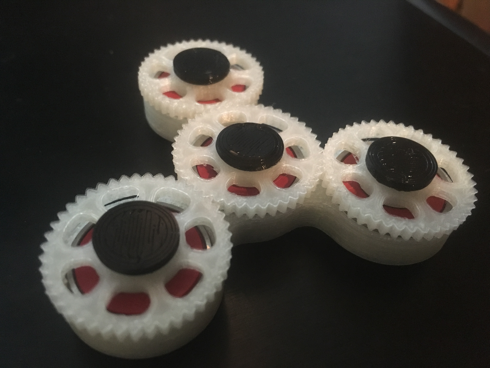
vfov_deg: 48.2
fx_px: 411
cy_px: 184
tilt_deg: -50.4
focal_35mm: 29
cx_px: 245
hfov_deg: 61.7
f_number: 2.2
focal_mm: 4.15
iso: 320
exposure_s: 1/15
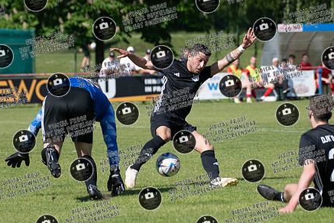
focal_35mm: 280
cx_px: 168
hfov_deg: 7.4
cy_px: 91
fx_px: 2599
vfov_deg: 4.9
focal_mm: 200
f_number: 5.6
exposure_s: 1/1600
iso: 360
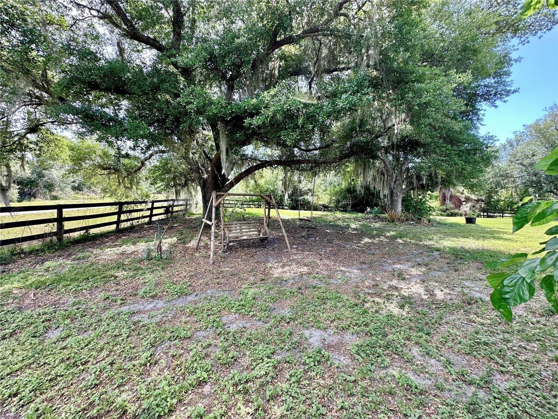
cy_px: 210
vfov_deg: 85.7
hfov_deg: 102.1
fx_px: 226
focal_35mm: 14
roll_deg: -2.6
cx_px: 279
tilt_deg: -3.9
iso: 40
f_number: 2.2
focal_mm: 2.22
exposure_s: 1/203
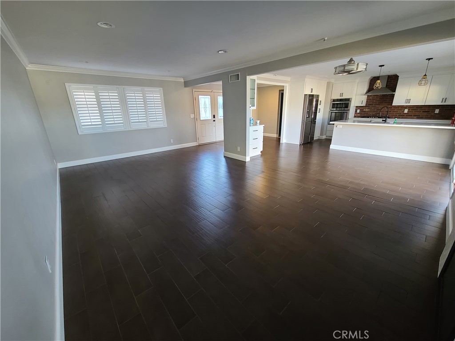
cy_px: 170
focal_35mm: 13
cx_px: 228
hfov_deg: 106.2
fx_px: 171
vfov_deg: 89.9
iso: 400
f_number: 2.2
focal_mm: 2.2
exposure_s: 1/60
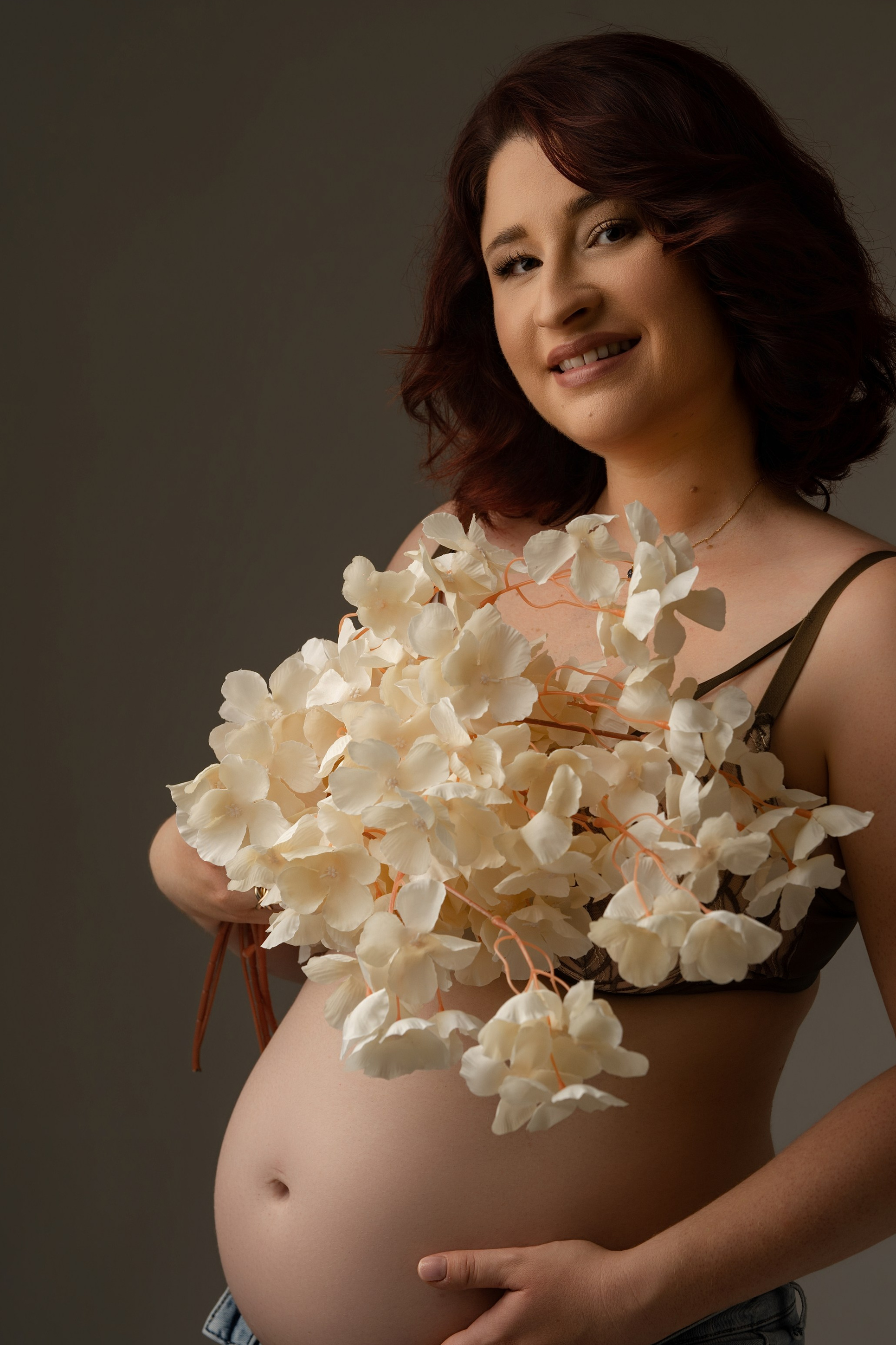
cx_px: 545
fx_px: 4256
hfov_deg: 12.0
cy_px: 739
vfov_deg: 17.9
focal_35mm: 114
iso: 125
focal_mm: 86
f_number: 5.6
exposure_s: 1/125
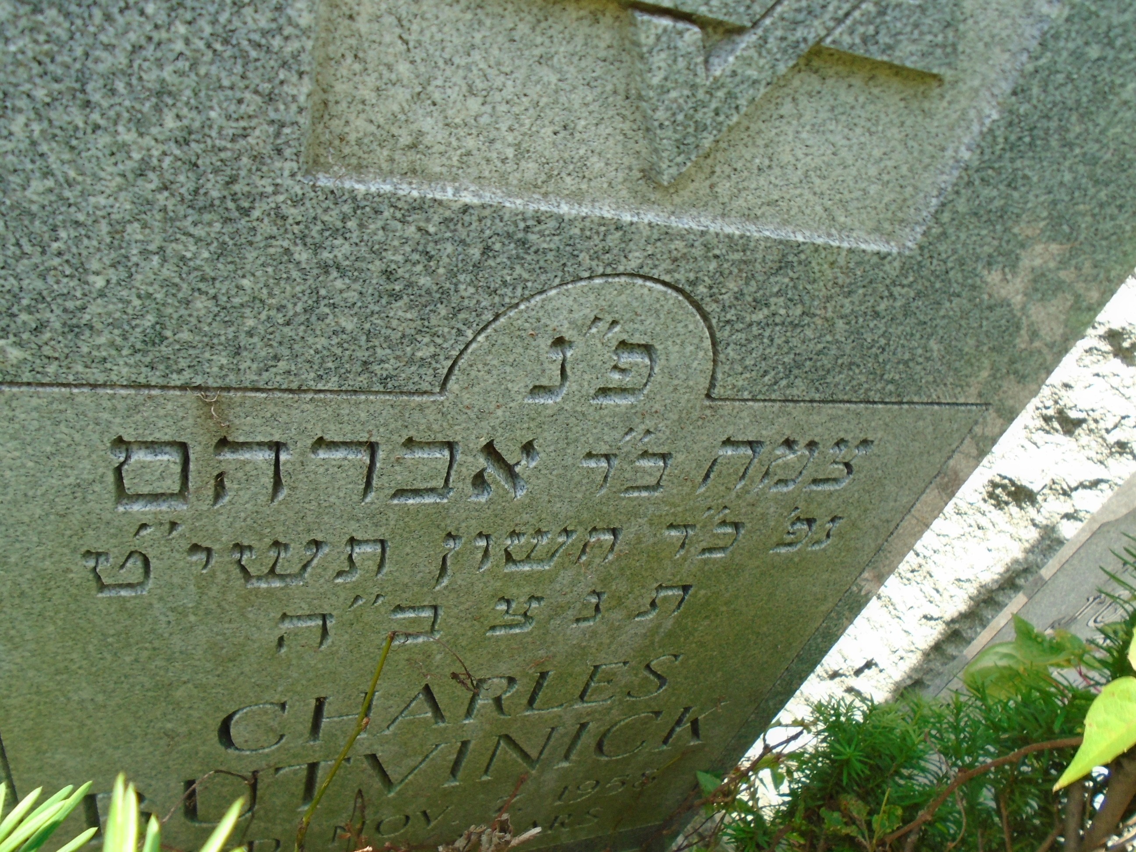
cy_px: 426
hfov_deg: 67.3
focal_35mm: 26
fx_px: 853
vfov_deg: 53.1
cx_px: 568
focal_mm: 4.6
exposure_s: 1/250
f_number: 3.2
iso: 100
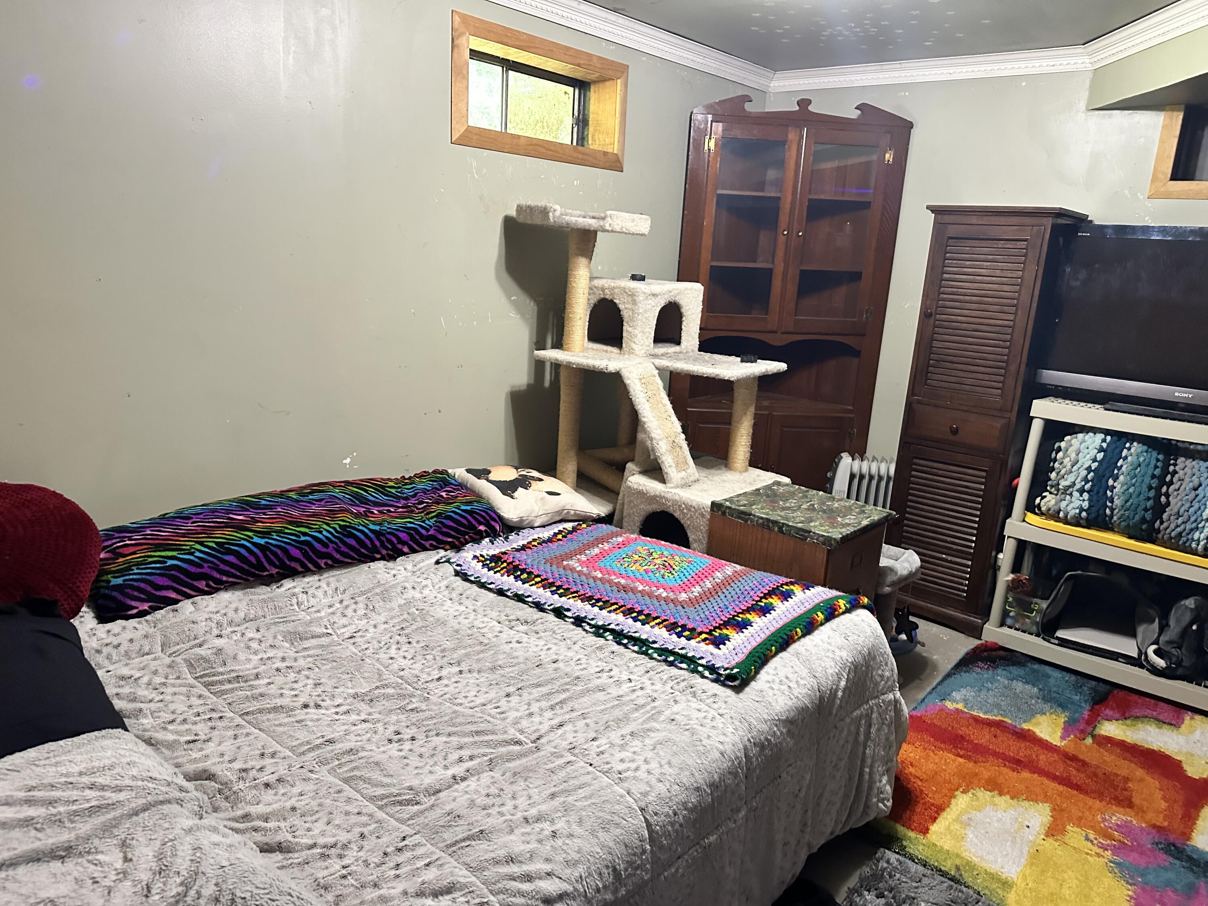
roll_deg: -3.5
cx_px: 604
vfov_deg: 56.8
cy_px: 453
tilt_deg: -14.2
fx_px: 838
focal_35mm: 24
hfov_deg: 71.6
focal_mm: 6.86
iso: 640
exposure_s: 1/60
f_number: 1.78
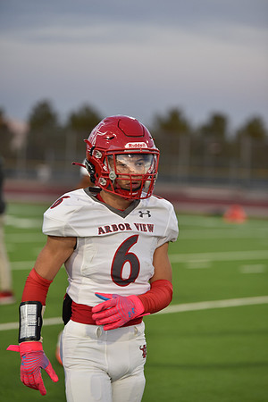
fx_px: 1731
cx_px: 134
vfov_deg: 13.2
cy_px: 201
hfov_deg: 8.9
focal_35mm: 155
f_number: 2.8
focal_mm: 155
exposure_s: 1/250
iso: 320
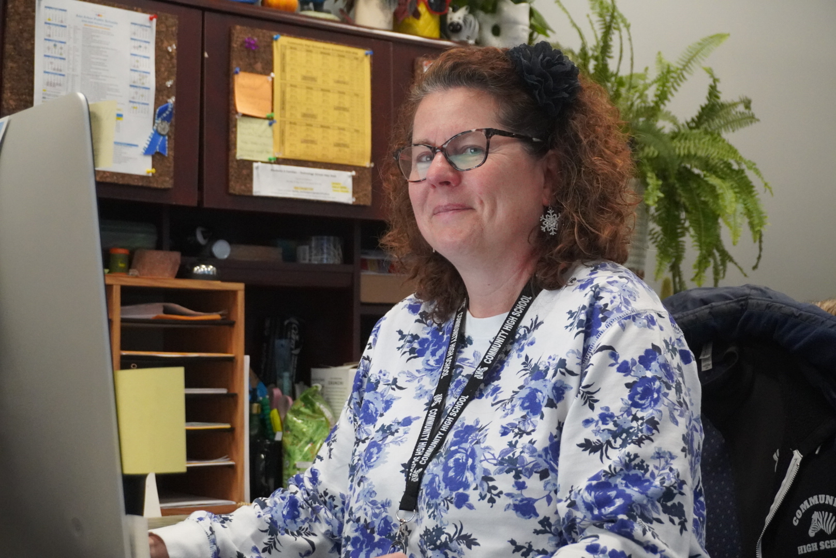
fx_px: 1290
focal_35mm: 56
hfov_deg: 35.9
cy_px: 279
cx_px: 418
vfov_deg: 24.4
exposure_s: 1/100
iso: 6400
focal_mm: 37
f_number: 5.6
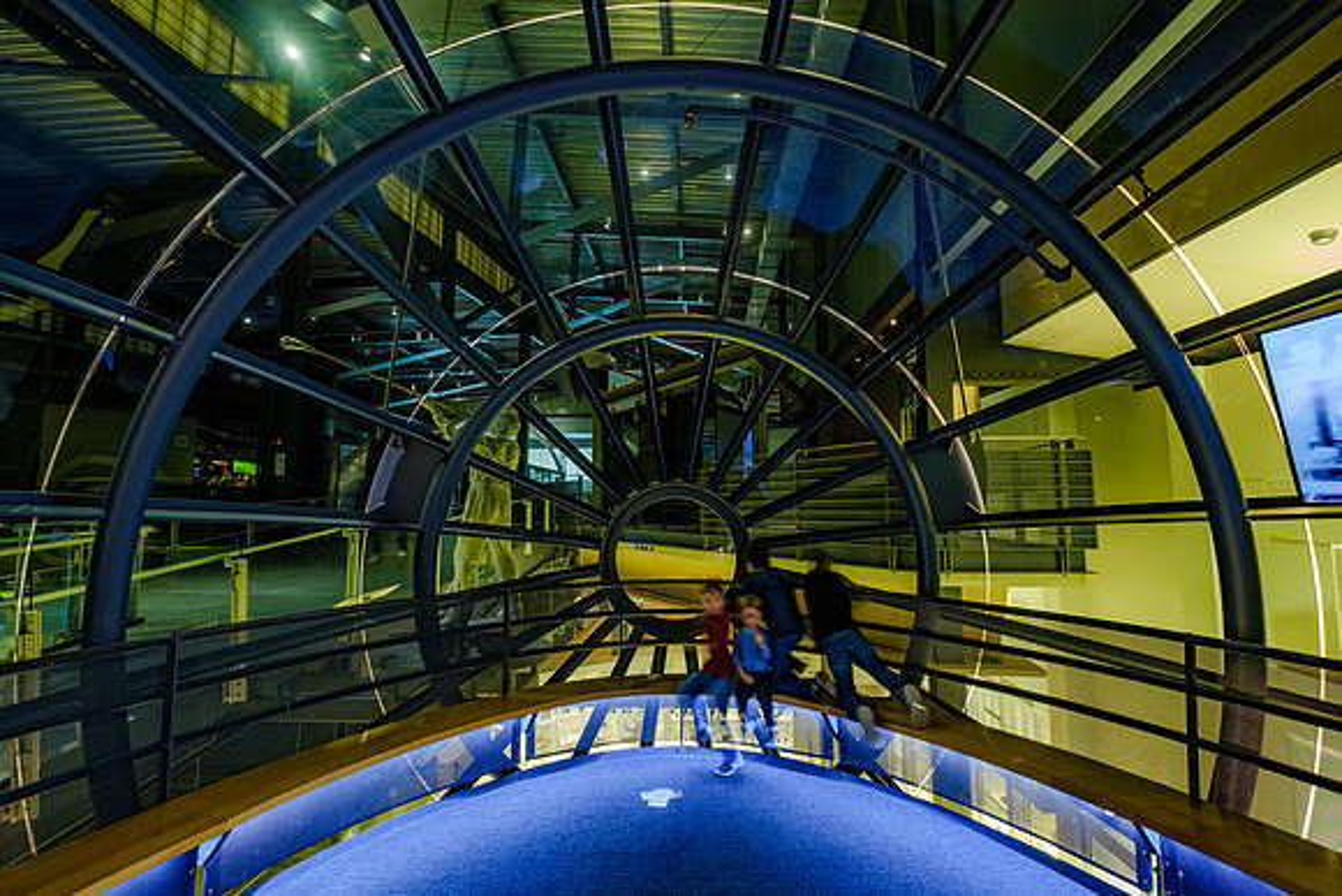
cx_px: 685
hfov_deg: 93.3
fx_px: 634
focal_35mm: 17
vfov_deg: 70.5
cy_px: 431
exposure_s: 1
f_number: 4
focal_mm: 10
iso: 800
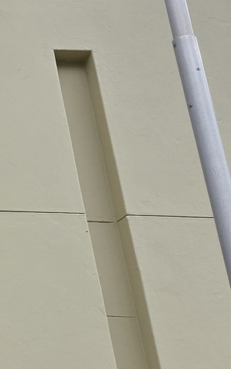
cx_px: -542
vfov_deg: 17.9
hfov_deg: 8.6
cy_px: 102
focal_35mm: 116
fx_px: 1169
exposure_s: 1/1588
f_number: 1.8
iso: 80
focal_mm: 5.4
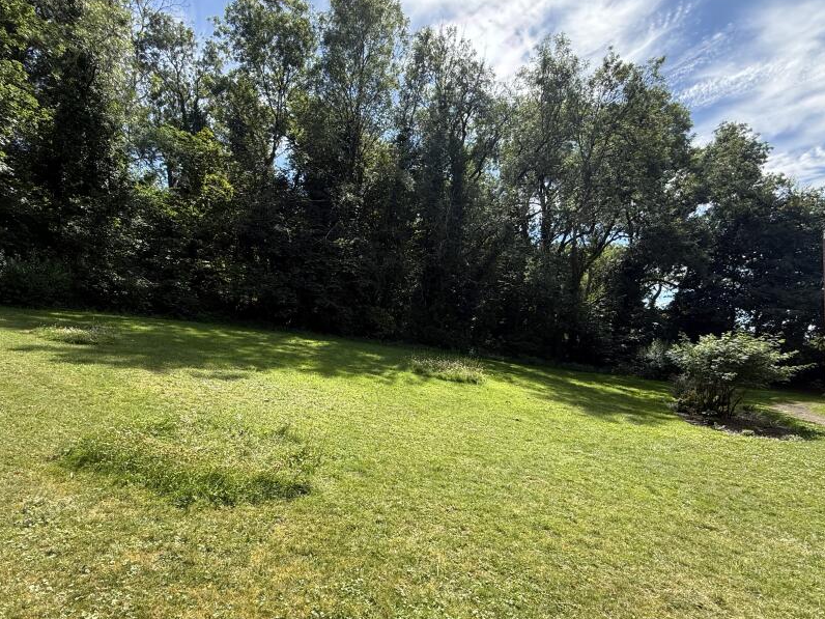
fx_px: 429
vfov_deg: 71.2
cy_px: 356
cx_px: 396
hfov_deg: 87.7
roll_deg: +0.4
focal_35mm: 18
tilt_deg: +0.6
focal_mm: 2.22
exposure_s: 1/596
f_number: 2.2
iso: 50
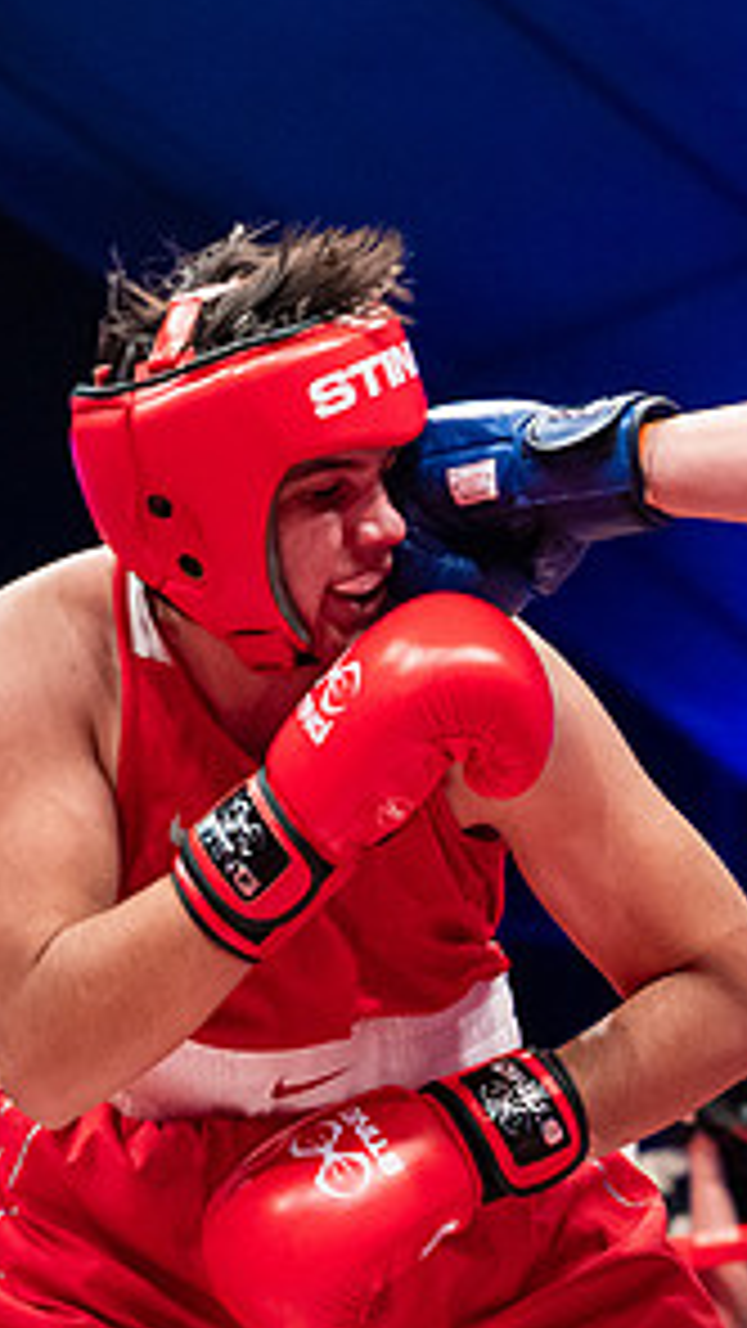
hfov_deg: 7.8
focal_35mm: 151
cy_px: 762
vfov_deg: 14.2
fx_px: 5316
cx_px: 1218
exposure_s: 1/1000
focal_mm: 59
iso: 4000
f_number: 2.8
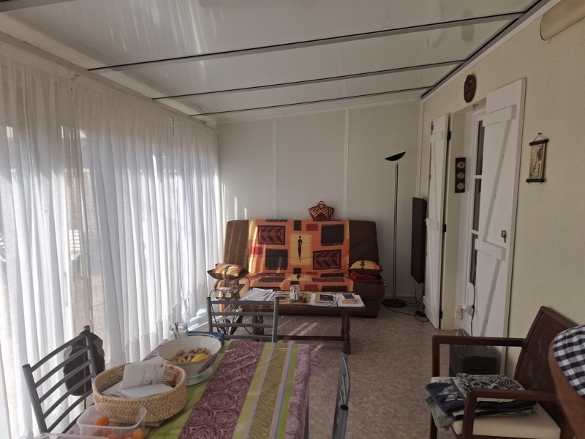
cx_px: 292
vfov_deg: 58.9
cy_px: 220
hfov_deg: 73.9
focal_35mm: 23
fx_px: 389
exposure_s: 1/400
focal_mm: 5.54
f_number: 1.8
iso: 50
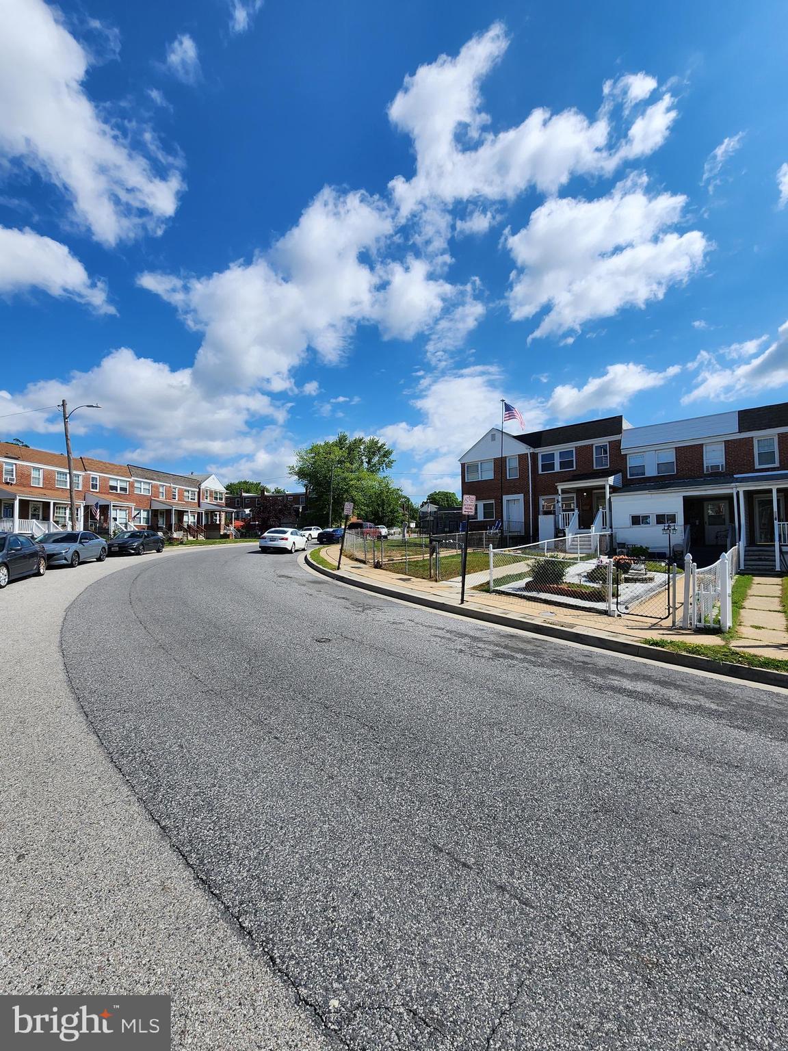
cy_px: 526
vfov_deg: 106.2
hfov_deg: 89.9
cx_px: 394
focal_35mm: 13
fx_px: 395
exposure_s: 1/2937
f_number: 2.2
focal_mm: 2.2
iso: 50
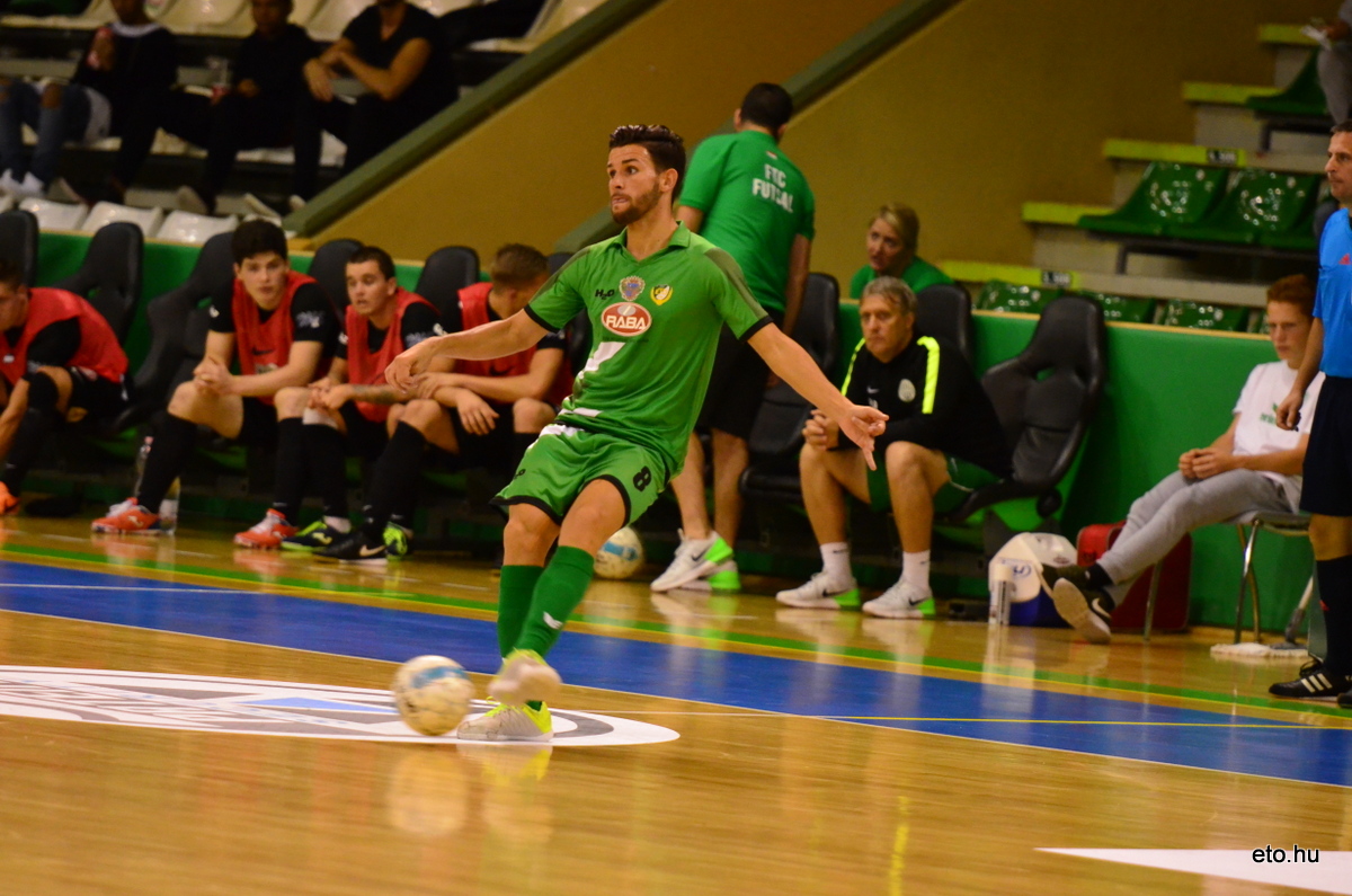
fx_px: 10682
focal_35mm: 285
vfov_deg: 4.8
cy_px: 448
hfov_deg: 7.2
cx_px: 676
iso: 3200
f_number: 2.8
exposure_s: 1/640
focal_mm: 190
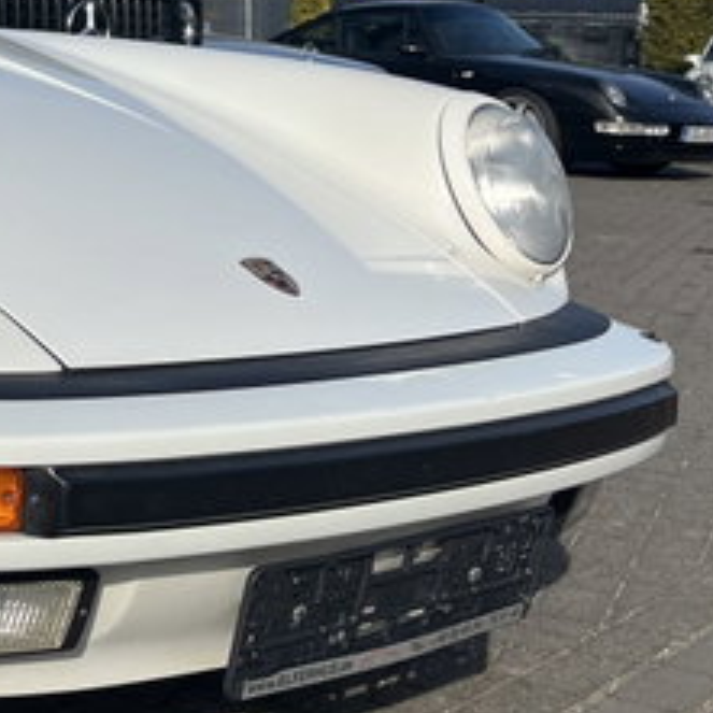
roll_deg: +0.1
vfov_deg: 21.0
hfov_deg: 19.7
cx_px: -248
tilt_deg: +1.0
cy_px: 29
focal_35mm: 80
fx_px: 1864
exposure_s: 1/6173
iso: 50
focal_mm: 5.1
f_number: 1.6
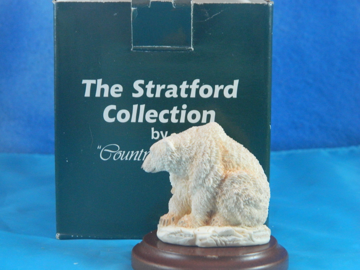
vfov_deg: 17.6
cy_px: 135
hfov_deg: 23.3
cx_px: 180
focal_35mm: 84
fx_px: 874
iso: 400
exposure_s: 1/25
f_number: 4.2
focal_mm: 15.1
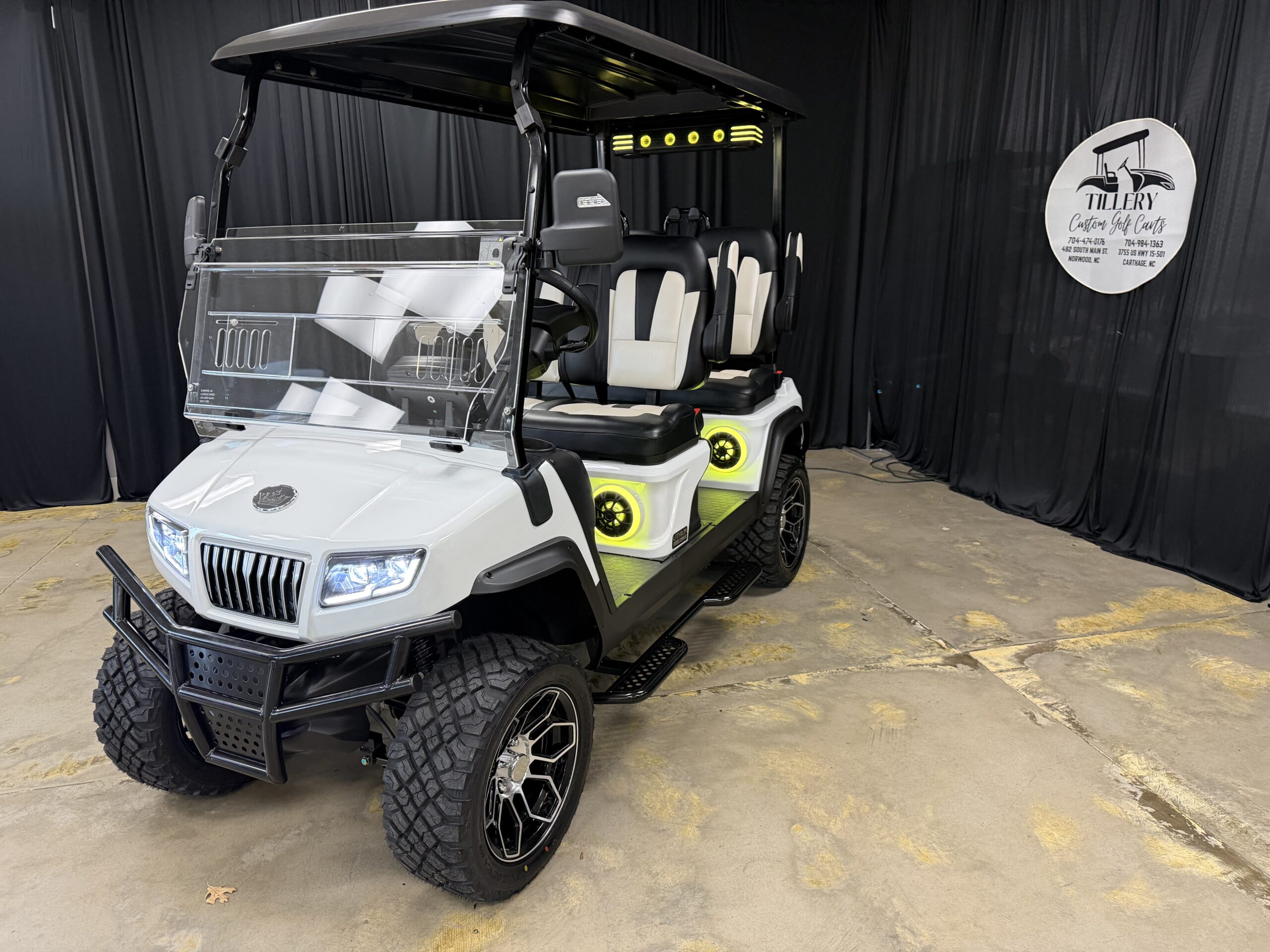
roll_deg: +1.2
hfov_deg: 71.6
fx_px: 881
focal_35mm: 24
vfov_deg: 56.8
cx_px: 635
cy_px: 476
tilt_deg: -15.1
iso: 320
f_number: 1.78
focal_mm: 6.76
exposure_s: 1/60
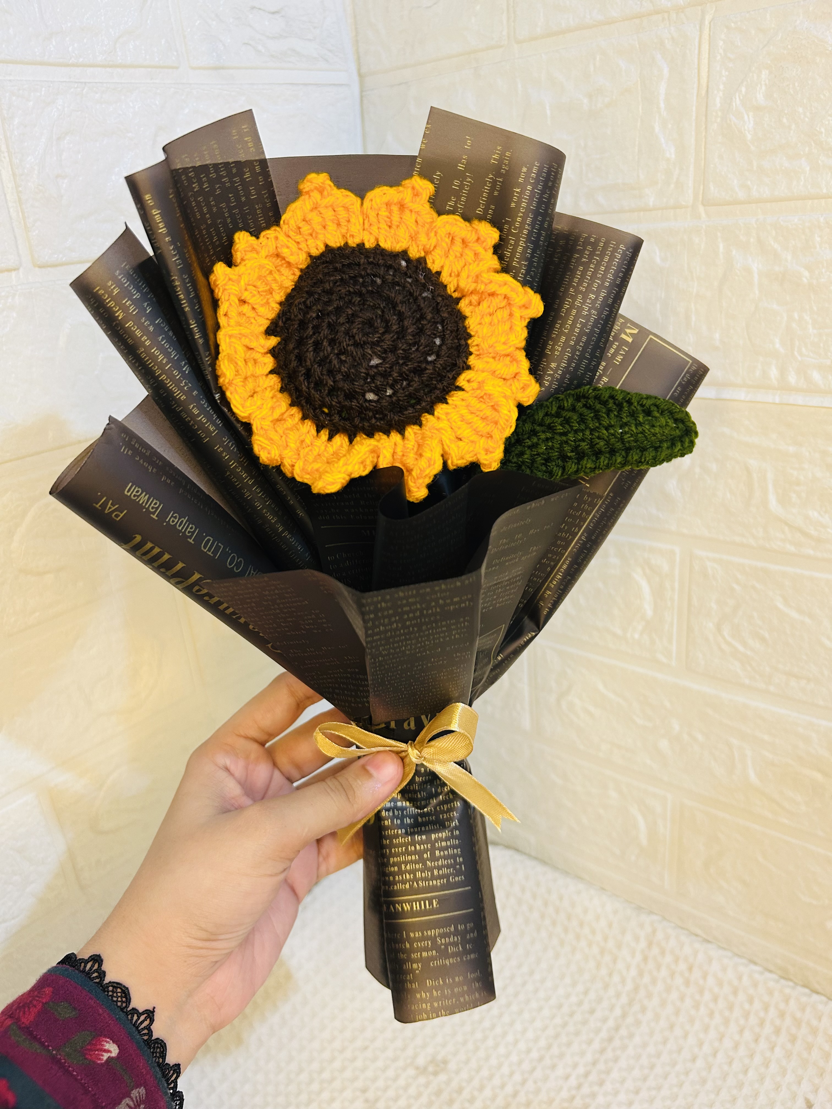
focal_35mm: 26
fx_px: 833
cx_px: 416
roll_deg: +3.9
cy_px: 554
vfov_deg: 67.3
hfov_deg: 53.1
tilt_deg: -20.9
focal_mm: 5.7
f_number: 1.5
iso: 160
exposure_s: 1/50
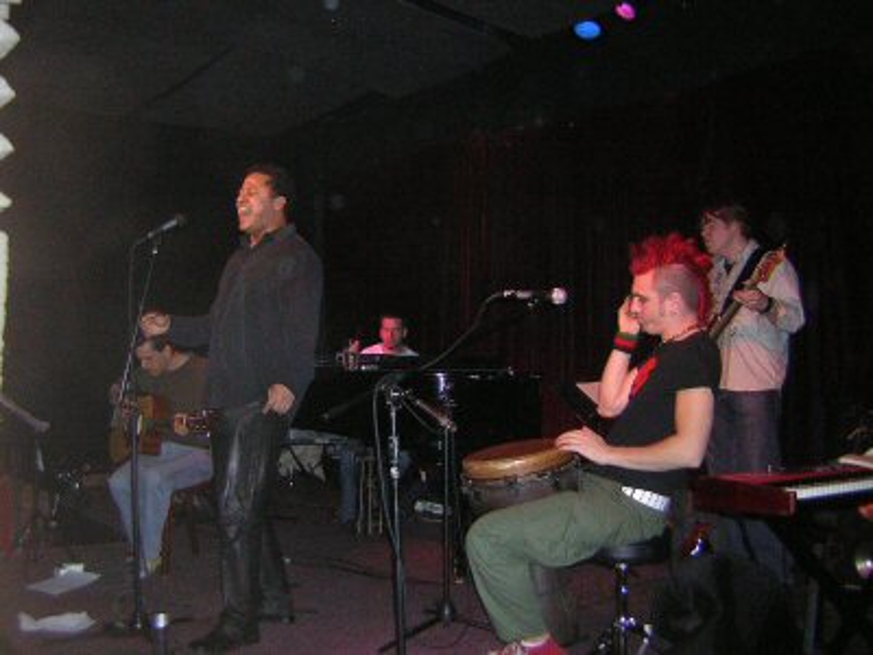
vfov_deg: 39.7
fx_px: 908
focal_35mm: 36
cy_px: 328
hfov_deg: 51.4
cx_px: 436
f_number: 2.6
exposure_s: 1/60.1
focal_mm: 4.7
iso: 200
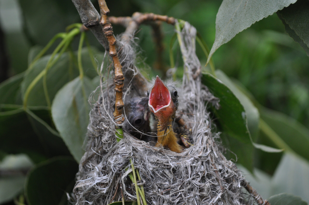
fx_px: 2572
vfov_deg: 4.6
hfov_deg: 6.9
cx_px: 154
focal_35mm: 300
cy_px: 102
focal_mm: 200
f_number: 5.6
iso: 640
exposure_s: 1/500
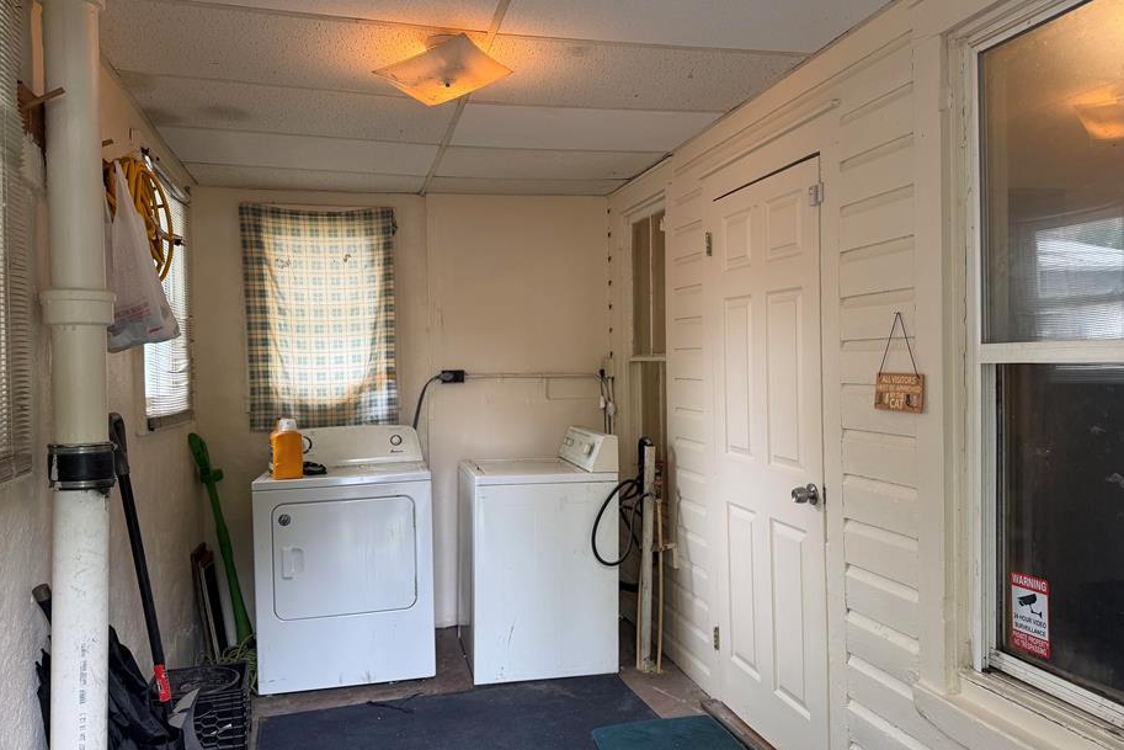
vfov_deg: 46.4
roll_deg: +0.4
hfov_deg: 65.5
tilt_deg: -1.6
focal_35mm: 28
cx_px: 574
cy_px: 374
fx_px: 874
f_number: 1.78
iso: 125
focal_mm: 6.76
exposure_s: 1/60
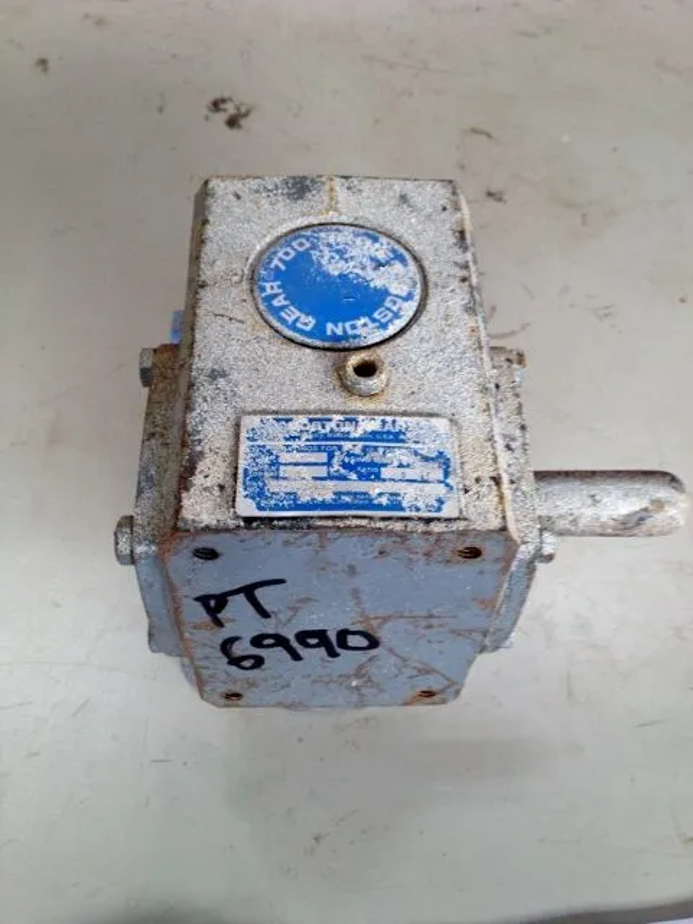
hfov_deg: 40.7
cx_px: 346
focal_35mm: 35
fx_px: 934
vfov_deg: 52.6
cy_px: 462
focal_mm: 4.28
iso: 80
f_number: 2.4
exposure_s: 1/20
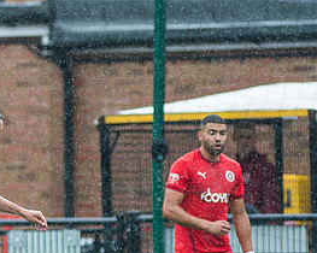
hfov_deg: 1.5
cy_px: 213
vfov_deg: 1.2
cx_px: -84
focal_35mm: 1330
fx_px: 12469
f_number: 2.8
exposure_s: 1/1250
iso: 400
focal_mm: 300
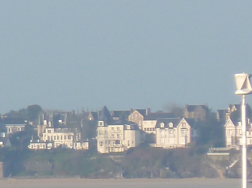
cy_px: 148
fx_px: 9088
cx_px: -261
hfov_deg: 1.6
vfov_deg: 1.2
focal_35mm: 1249
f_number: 4.6
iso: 80
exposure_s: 1/250
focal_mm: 37
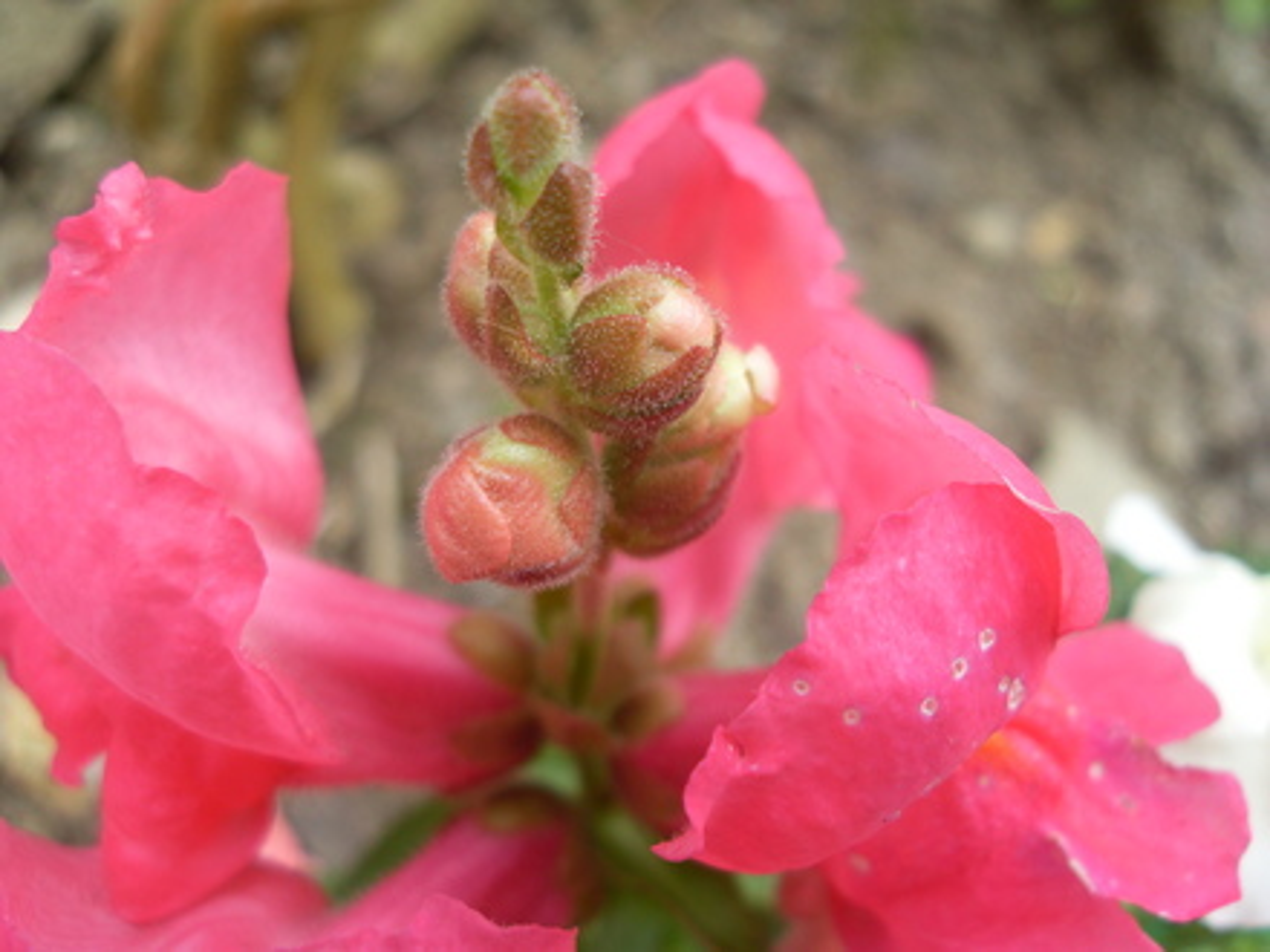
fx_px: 1284
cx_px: 635
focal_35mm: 35
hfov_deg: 52.6
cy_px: 476
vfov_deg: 40.7
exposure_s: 1/180
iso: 80
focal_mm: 6.3
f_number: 2.8
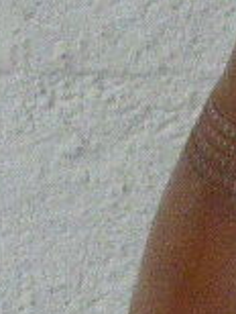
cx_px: 385
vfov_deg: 6.4
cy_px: 226
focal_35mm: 307
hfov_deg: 4.8
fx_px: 2783
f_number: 5
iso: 1600
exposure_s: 1/160
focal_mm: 12.5
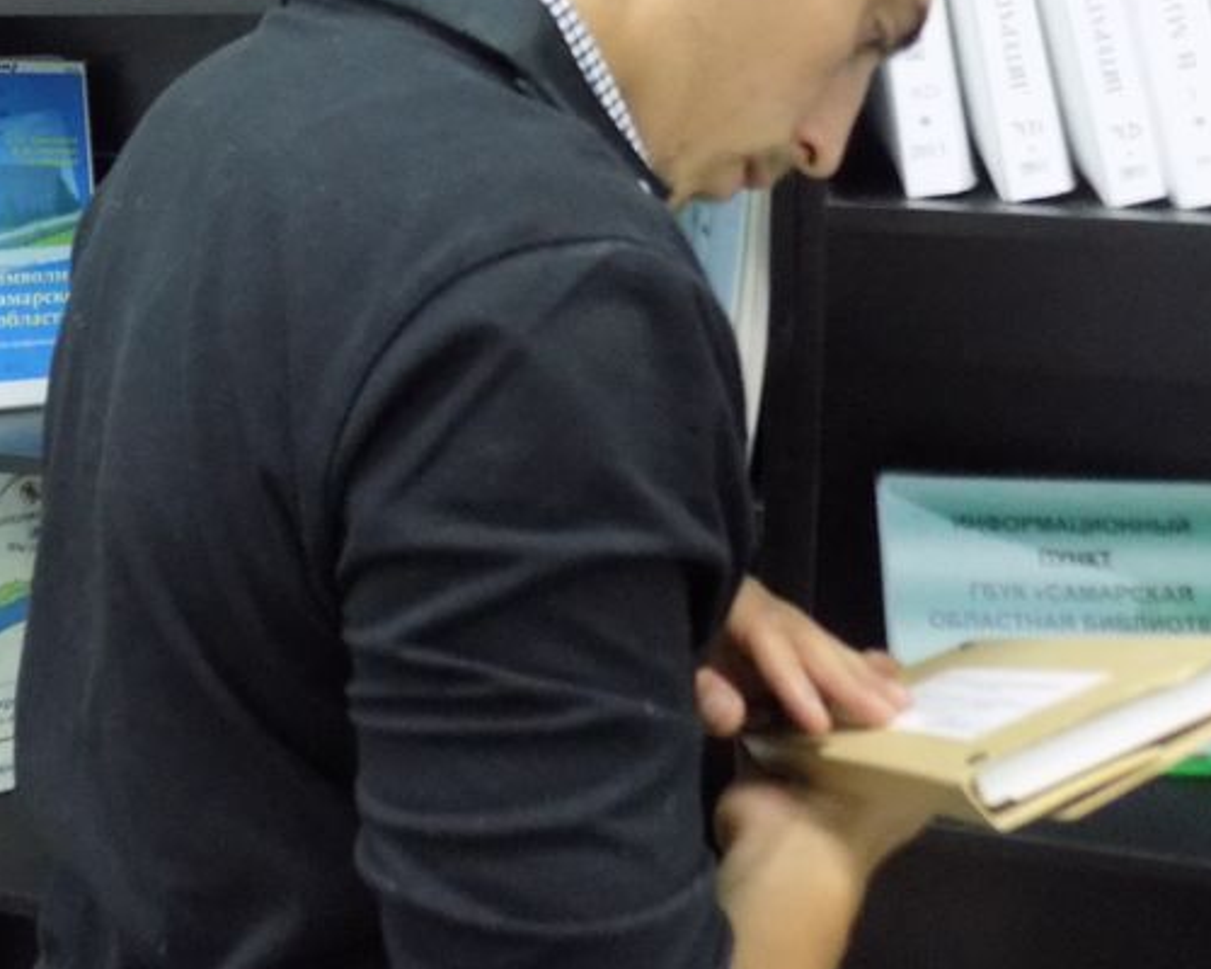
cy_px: 155
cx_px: 383
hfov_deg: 39.7
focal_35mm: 46
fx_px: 1649
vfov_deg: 31.6
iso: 400
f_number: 3.1
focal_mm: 4
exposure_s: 1/10
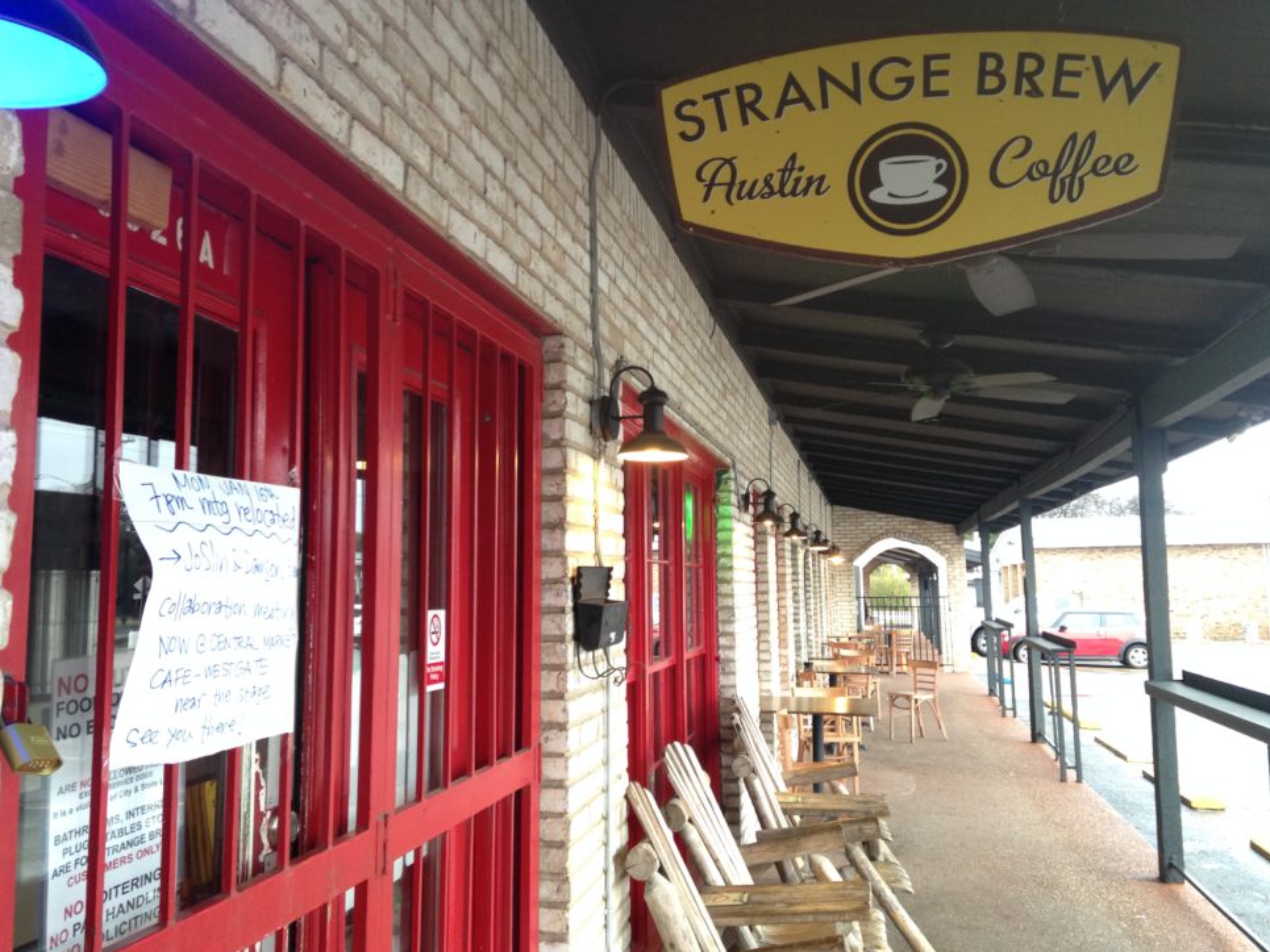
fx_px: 1284
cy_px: 463
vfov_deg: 40.7
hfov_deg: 52.6
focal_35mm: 35
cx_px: 621
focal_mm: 4.12
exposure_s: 1/20
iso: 80
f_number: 2.4
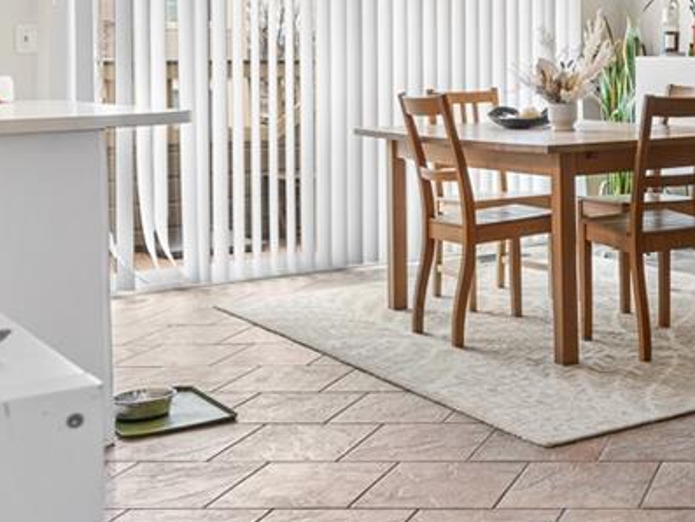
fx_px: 1245
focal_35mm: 62
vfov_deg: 23.1
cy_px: 65
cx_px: 851
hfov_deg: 27.2
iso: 160
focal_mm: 16
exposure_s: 1/2.5
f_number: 4
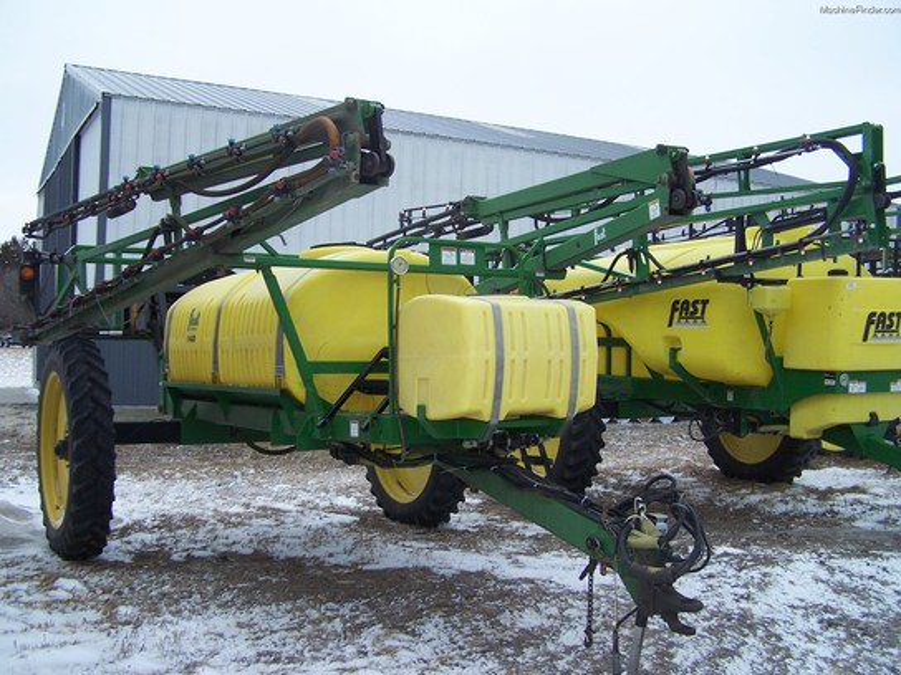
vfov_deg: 37.7
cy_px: 338
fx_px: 989
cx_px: 450
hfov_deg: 49.0
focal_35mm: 38
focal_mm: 6.3
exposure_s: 1/250
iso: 80
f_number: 2.8
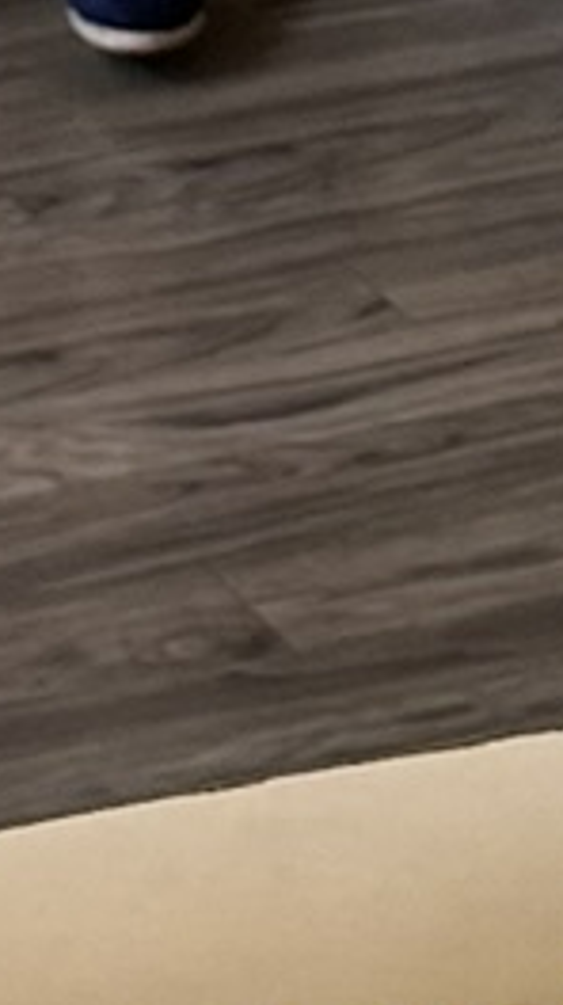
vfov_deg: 9.2
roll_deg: +3.5
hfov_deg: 5.7
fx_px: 5401
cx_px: -784
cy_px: -1618
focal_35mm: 203
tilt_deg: -5.1
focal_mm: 6.86
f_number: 1.78
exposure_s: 1/60
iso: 125
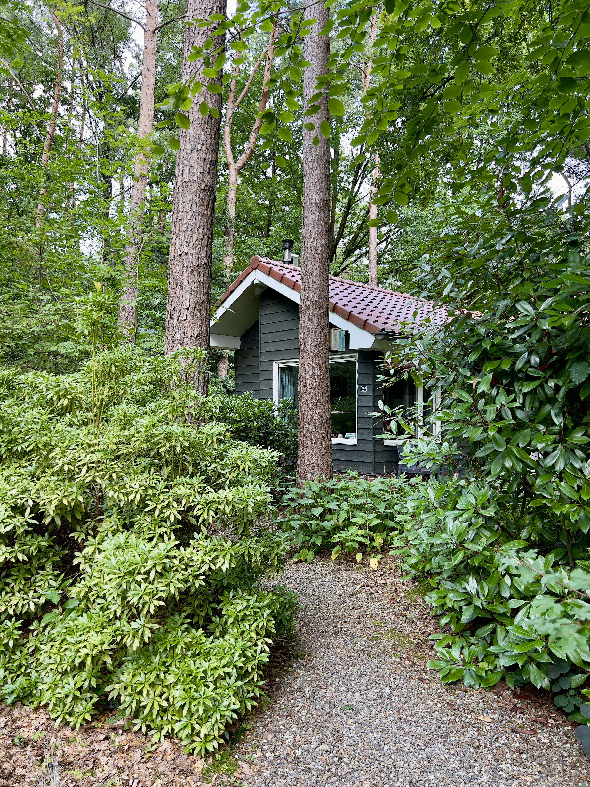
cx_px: 295
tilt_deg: +1.8
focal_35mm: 26
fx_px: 591
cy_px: 394
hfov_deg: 53.1
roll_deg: -0.2
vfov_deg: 67.3
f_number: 1.5
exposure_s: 1/186
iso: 40
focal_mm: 5.7
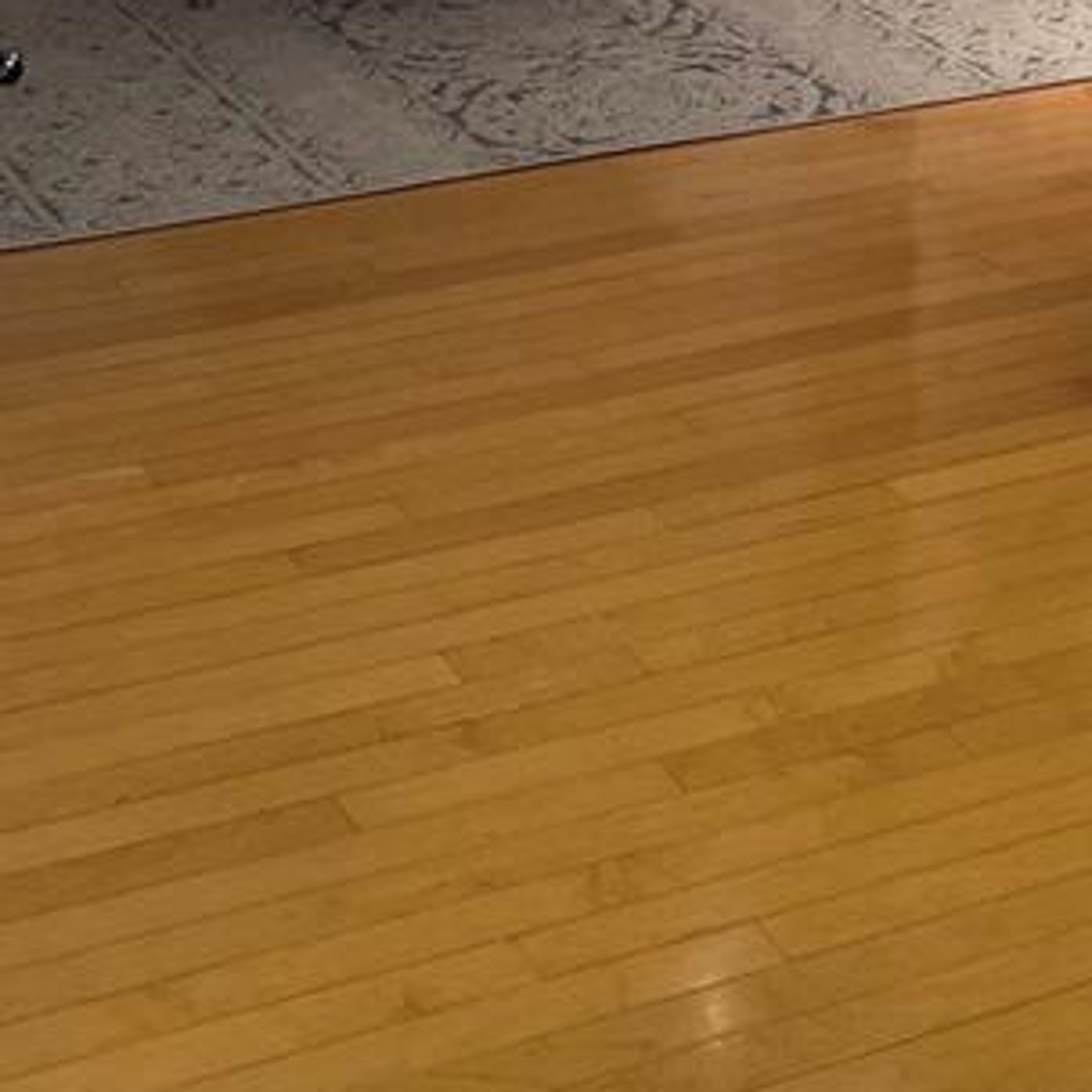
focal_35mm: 91
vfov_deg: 17.1
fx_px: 3248
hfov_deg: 18.3
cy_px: -584
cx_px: 1218
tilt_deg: -5.5
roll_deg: -2.1
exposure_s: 1/120
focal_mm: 4.25
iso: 80
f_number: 1.8
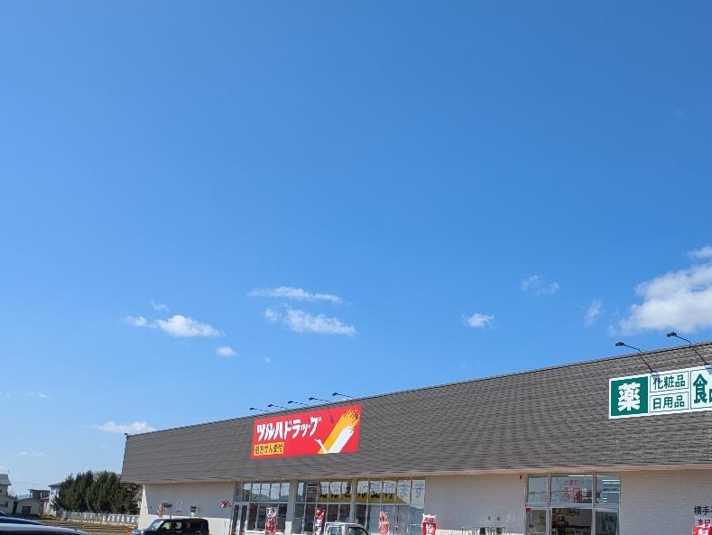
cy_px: 358
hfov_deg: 48.0
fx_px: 782
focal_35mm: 38
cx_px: 485
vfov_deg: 37.4
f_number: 1.89
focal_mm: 5.43
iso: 38
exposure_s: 1/2294
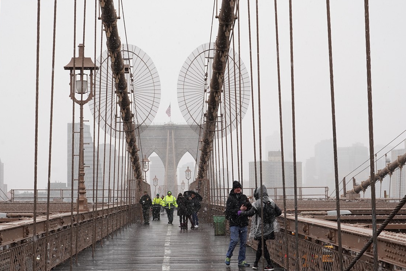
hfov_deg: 28.1
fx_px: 812
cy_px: 152
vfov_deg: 18.9
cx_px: 187
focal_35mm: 72
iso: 320
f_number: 10
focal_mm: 40
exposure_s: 1/125
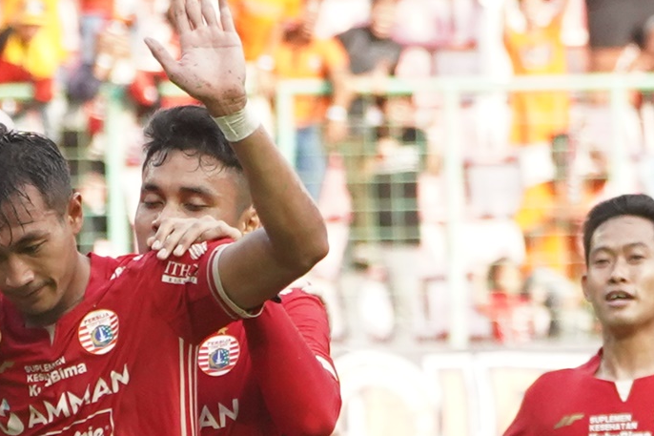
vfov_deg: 2.9
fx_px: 8536
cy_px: 344
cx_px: 92
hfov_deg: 4.4
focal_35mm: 470
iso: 2500
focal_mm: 168
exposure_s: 1/800
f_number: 5.6
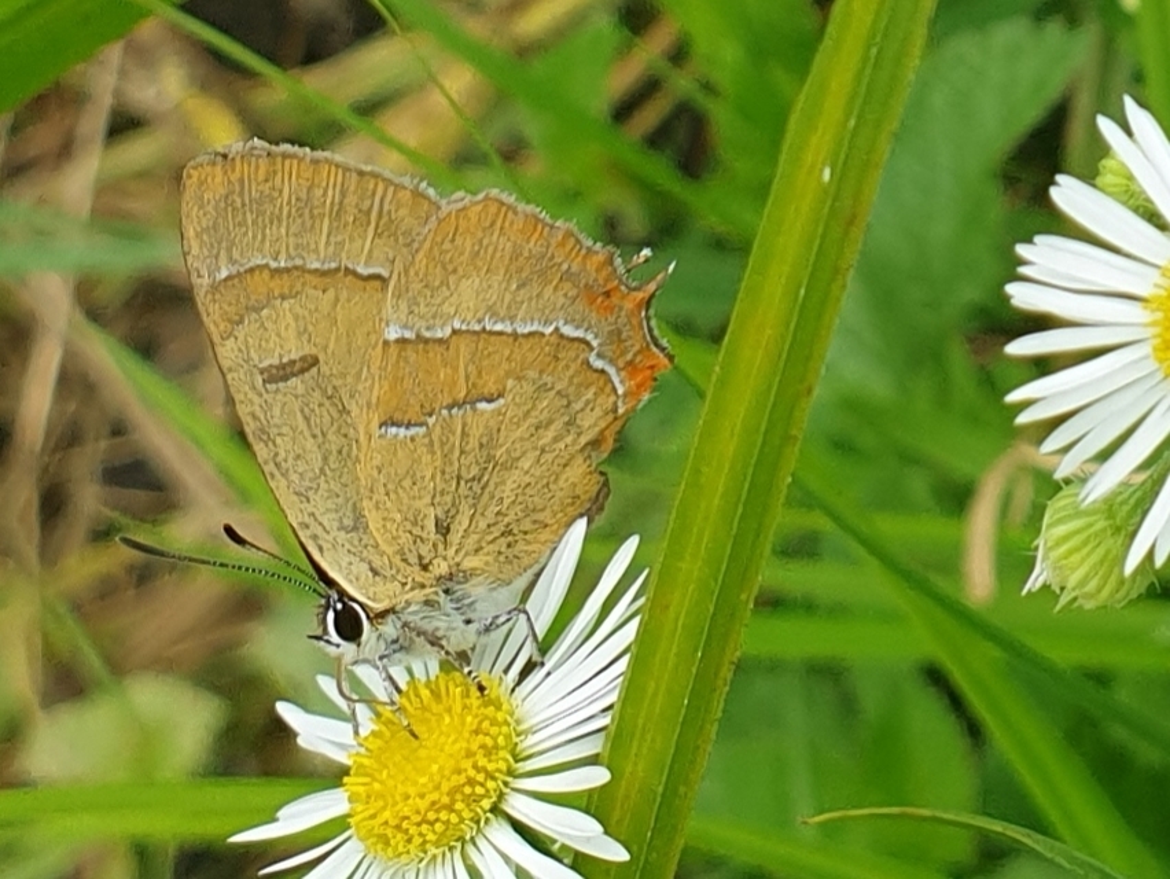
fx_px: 879
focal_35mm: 26
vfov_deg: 53.1
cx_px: 585
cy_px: 440
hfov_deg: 67.3
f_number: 2.4
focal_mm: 4.3
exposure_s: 1/327
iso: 50
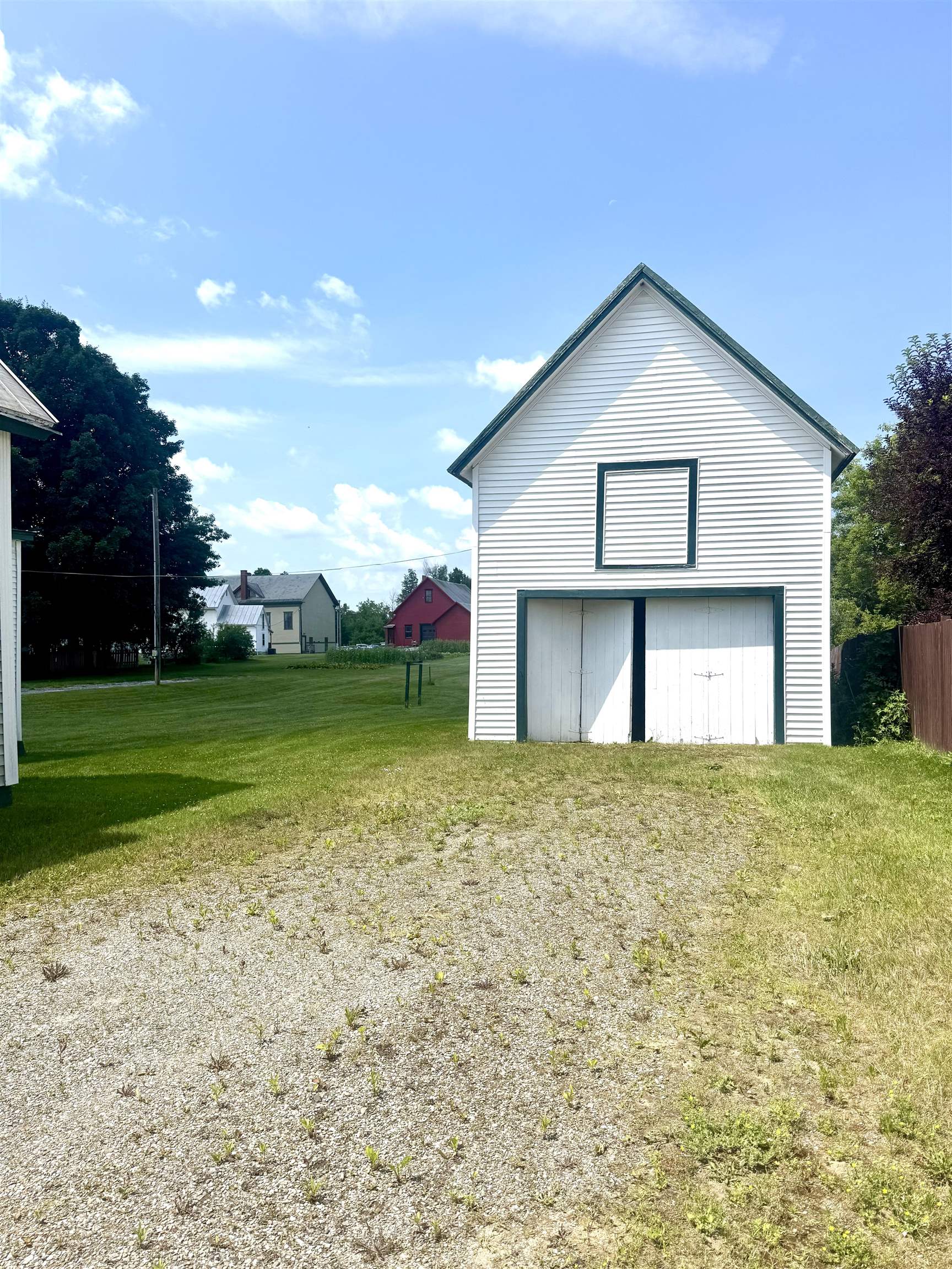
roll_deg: +0.8
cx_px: 476
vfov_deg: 71.6
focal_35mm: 24
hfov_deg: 56.8
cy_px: 634
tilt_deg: +1.7
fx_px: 880
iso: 80
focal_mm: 6.76
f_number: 1.78
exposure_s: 1/7092
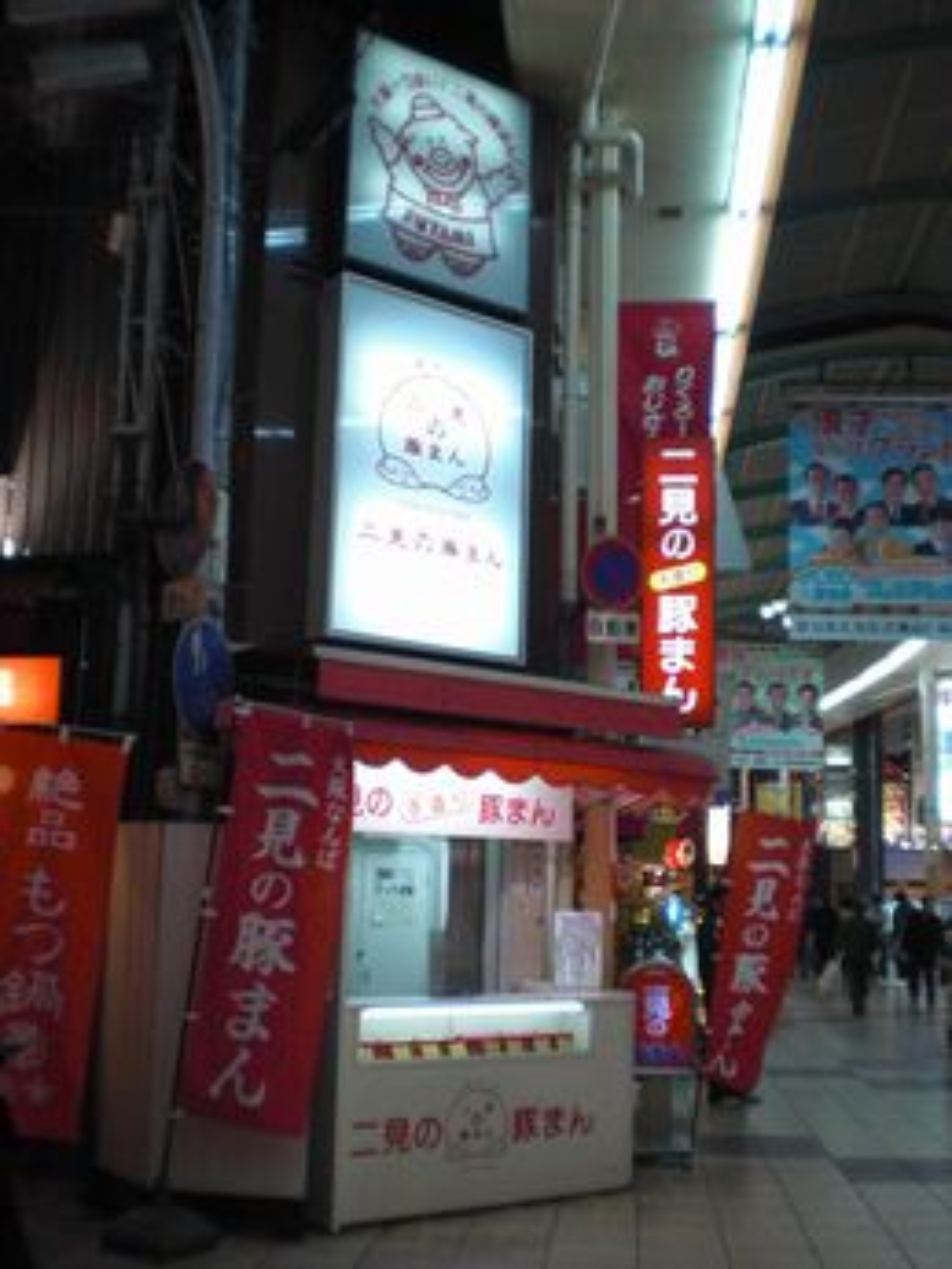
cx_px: 476
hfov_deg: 37.7
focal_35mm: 38
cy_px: 634
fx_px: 1393
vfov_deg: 49.0
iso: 400
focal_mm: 6.3
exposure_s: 1/125
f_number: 3.1
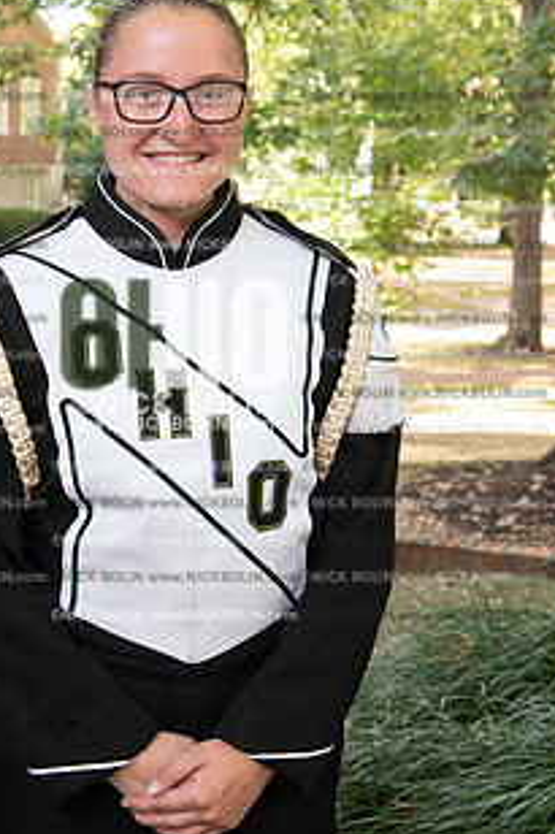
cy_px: 355
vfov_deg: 27.7
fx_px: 1690
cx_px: 173
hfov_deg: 18.6
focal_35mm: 73
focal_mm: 50
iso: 800
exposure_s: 1/100
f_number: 8
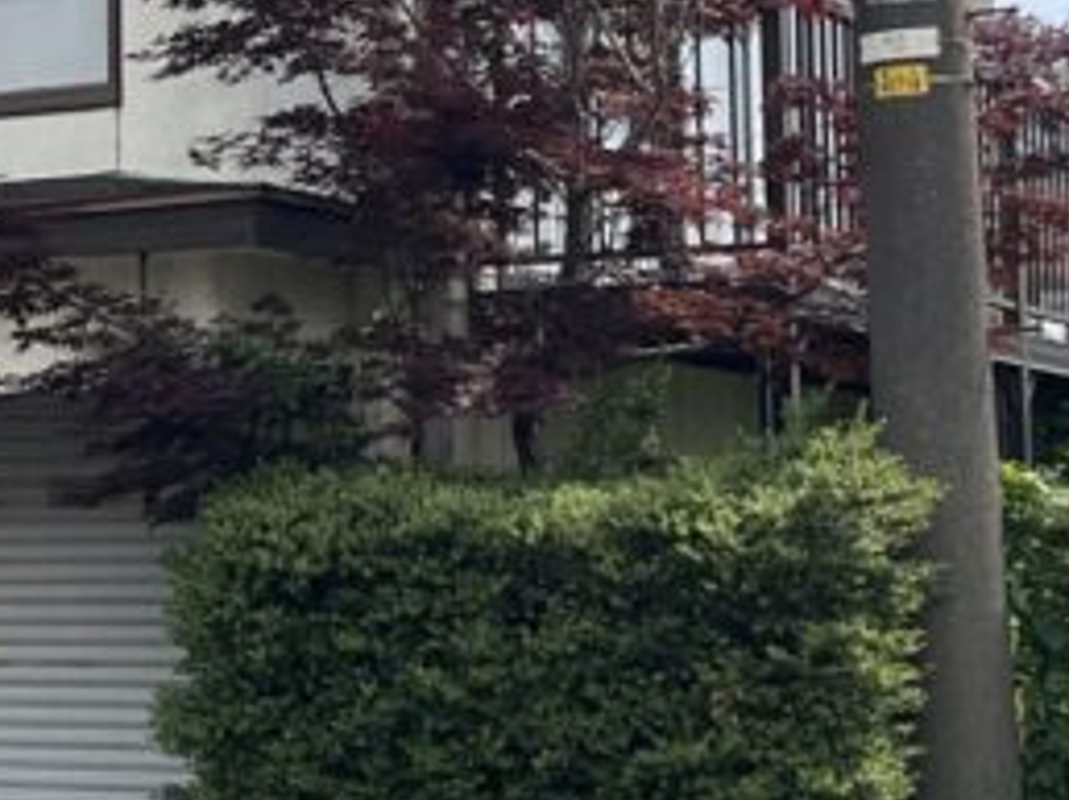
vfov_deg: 13.7
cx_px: -58
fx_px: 3332
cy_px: 257
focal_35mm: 108
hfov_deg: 17.7
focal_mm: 3
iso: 25
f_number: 1.8
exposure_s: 1/2058
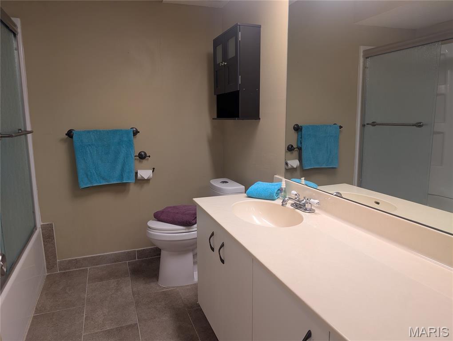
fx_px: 315
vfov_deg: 56.9
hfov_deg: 71.5
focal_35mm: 24
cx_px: 226
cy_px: 170
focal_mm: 6.9
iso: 33
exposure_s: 1/24
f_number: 1.68
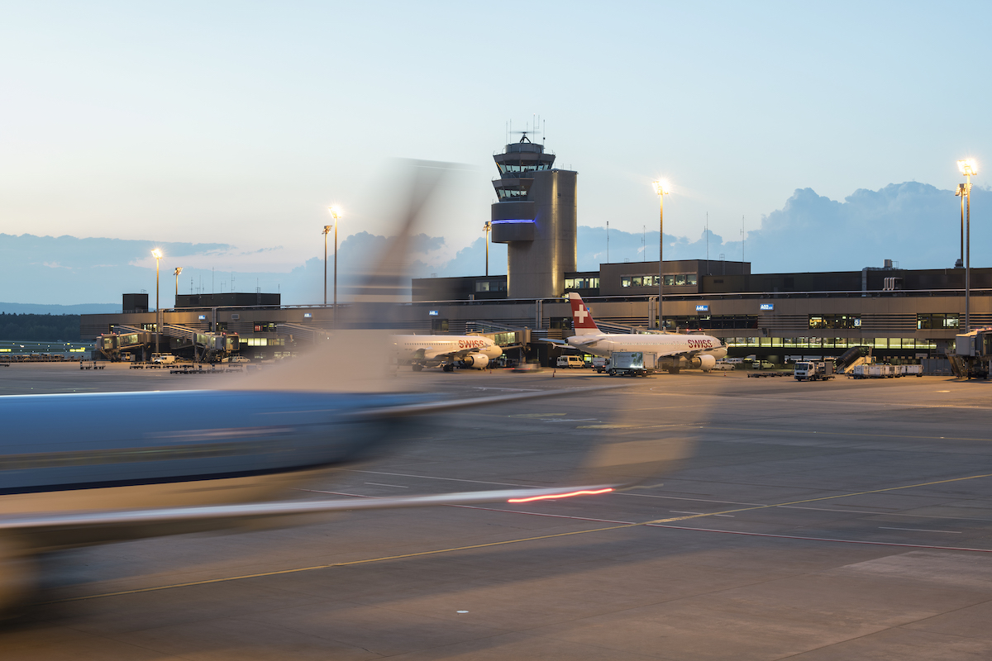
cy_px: 330
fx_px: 1598
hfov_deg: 34.5
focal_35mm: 58
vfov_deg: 23.4
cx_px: 496
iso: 31
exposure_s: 2
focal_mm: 58
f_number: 8
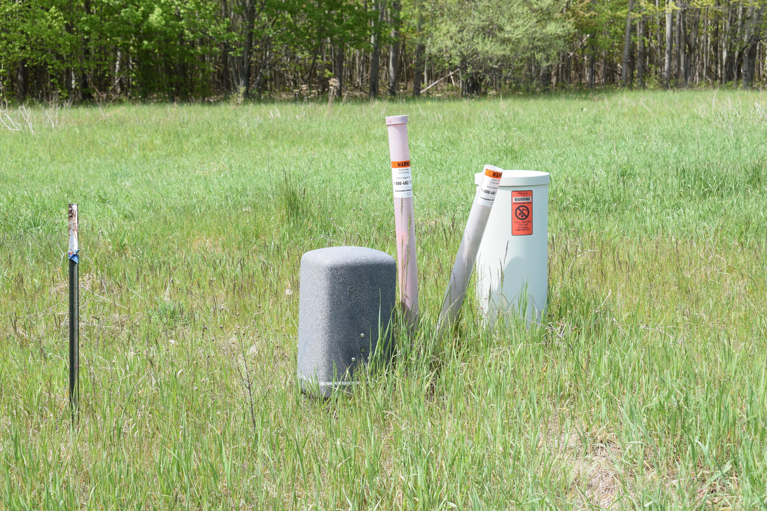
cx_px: 384
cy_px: 256
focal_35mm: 60
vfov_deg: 22.6
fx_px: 1278
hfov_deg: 33.4
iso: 250
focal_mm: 40
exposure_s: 1/250
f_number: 8
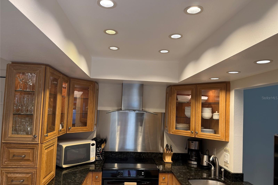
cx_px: 139
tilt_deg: +4.1
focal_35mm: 25
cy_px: 98
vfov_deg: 51.2
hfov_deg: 71.5
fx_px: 193
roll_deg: -3.0
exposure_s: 1/60
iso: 125
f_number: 1.78
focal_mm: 6.76
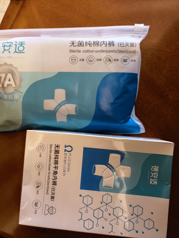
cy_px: 119
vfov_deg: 71.6
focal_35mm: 24
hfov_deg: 56.8
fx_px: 165
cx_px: 90
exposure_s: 1/33.3
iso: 400
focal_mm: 5.75
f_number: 2
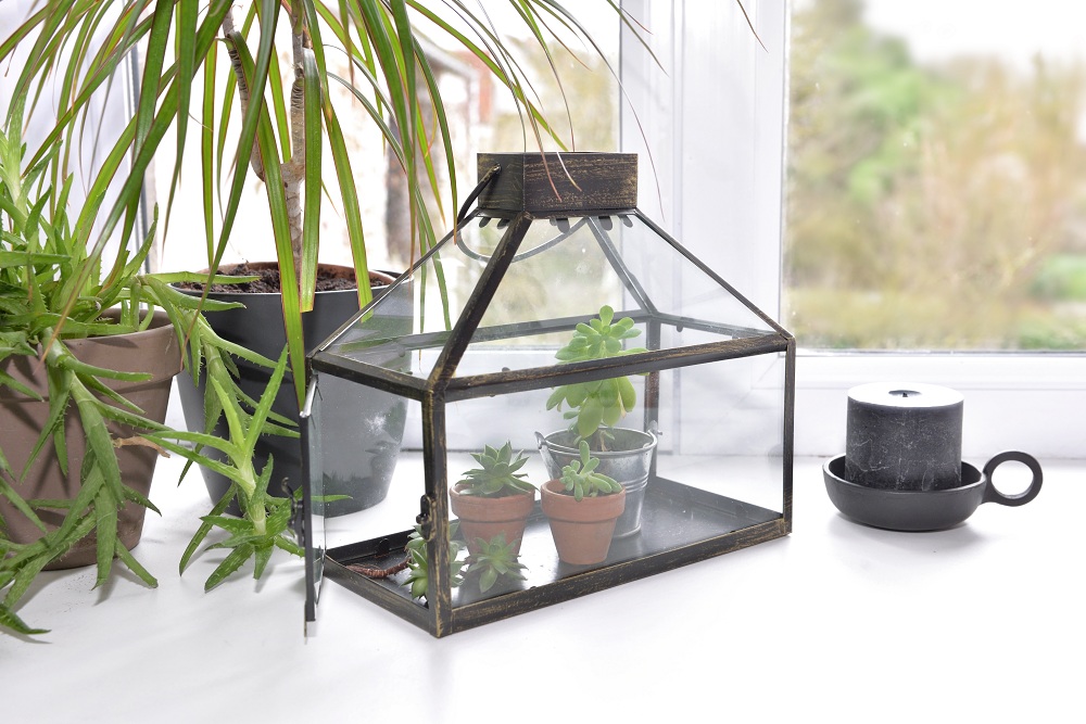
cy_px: 362
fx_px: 1267
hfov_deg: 46.4
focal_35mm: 42
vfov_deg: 31.9
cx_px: 543
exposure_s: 1/20
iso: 160
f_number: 6.3
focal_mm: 42
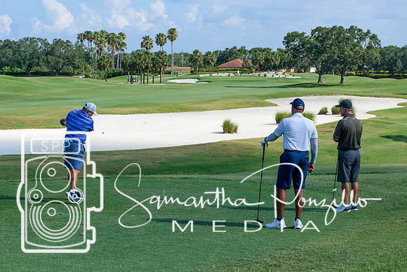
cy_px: 136
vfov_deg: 13.0
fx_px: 1187
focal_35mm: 105
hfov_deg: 19.5
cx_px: 204
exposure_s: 1/1000
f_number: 8
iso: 200
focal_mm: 70
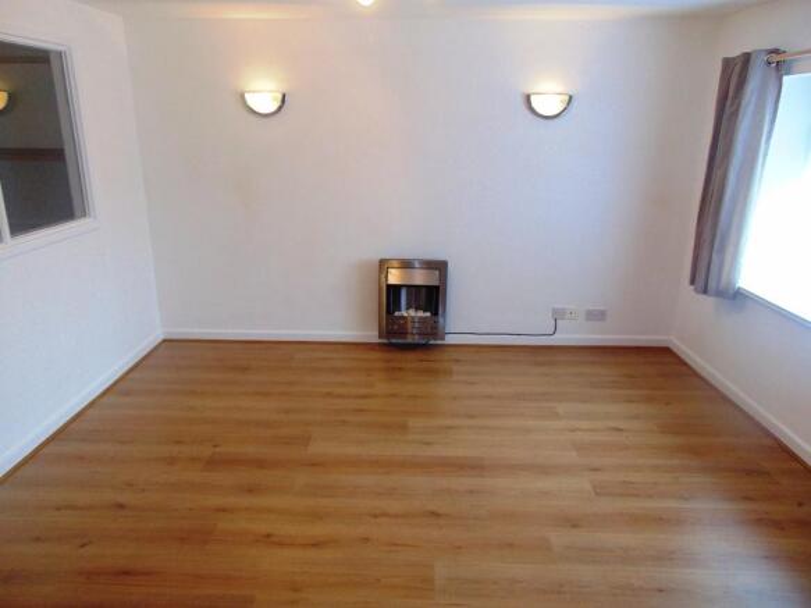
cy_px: 304
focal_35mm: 25
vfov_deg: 54.9
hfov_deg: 69.4
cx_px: 406
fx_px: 586
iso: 100
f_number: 3
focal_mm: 4.5
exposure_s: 1/30
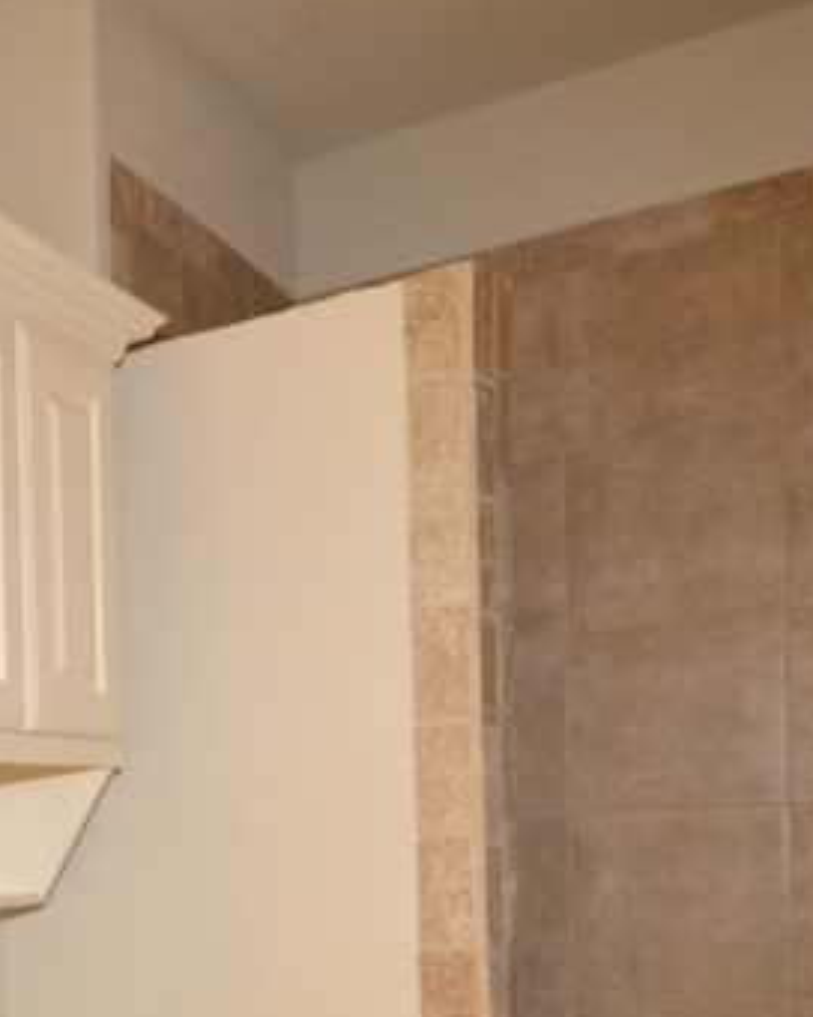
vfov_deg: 38.9
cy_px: 872
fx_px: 1353
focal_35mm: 45
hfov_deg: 27.7
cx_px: -247
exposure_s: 1/60
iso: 280
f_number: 4
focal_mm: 10
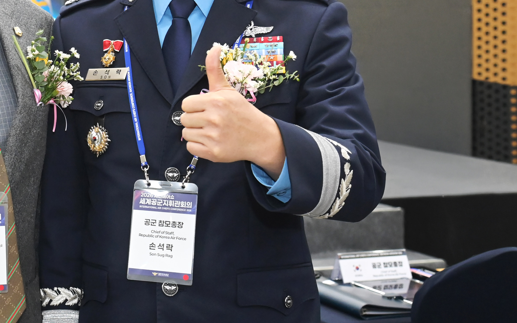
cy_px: 45
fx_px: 1198
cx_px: 46
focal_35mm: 85
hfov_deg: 23.7
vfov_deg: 15.2
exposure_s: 1/200
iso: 5000
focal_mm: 44
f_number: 5.6
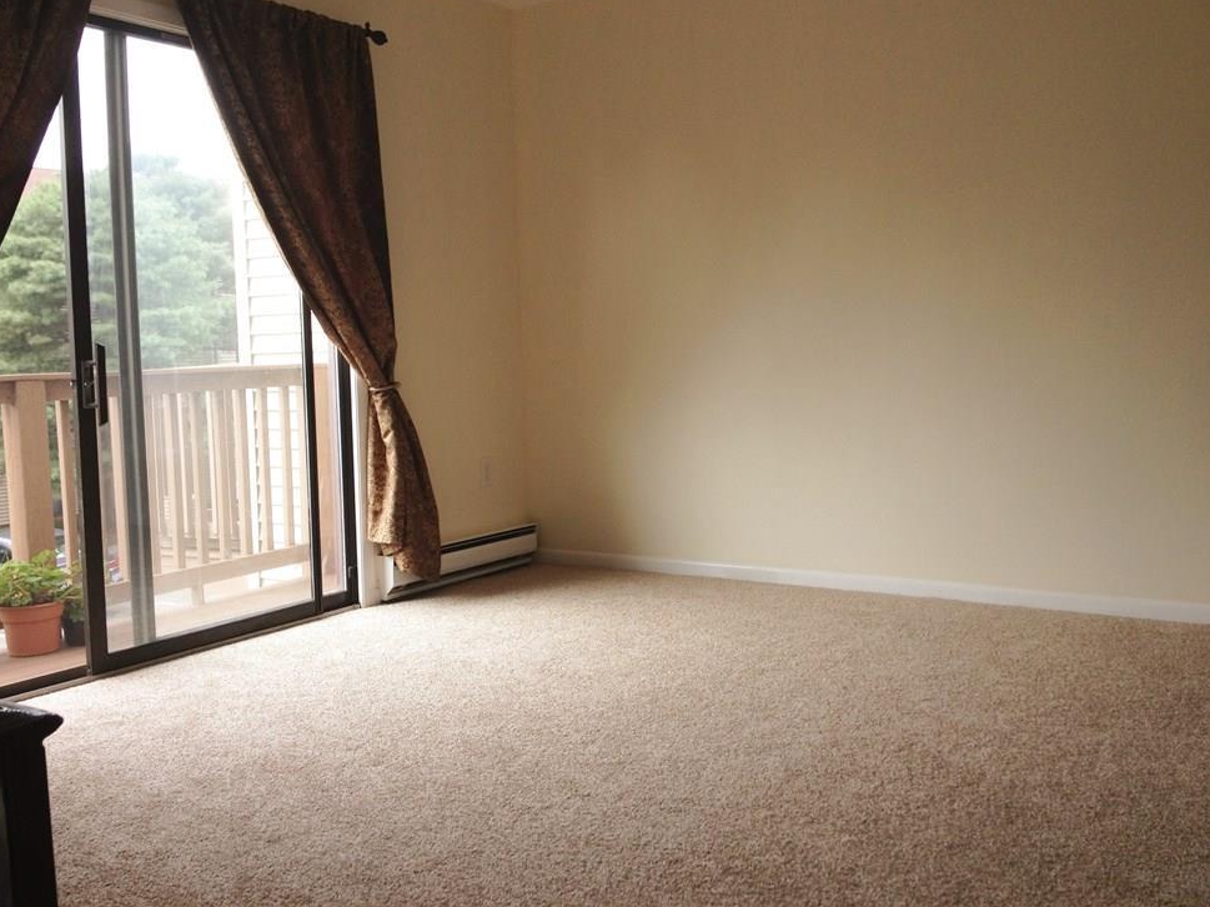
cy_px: 429
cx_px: 602
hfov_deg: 50.2
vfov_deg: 38.6
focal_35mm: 37
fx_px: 1293
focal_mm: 4.28
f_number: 2.4
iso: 50
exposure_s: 1/176
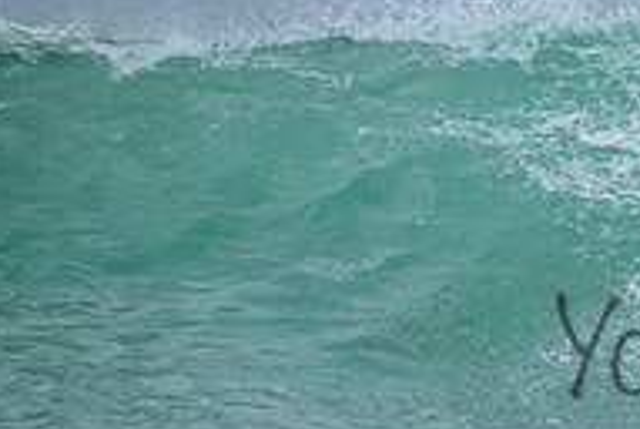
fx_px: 29717
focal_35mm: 1669
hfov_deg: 1.2
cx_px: 901
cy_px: 317
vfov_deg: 0.8
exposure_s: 1/1600
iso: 2000
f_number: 11
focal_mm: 550
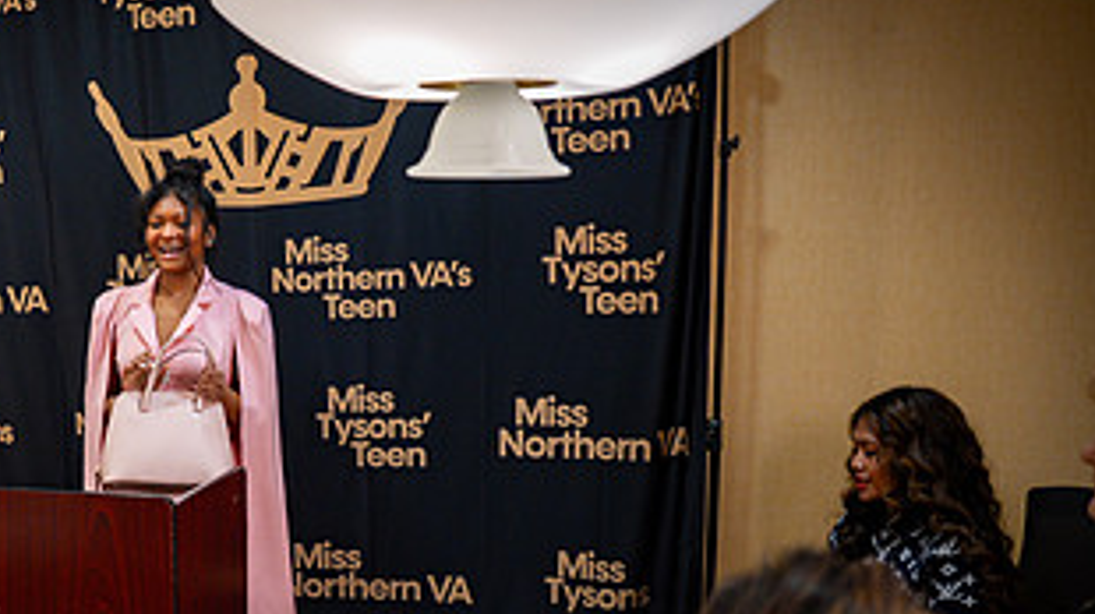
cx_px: 92
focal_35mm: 47
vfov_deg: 25.2
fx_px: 1364
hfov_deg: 40.2
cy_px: 436
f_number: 2.8
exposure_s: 1/125
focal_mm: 24
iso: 800
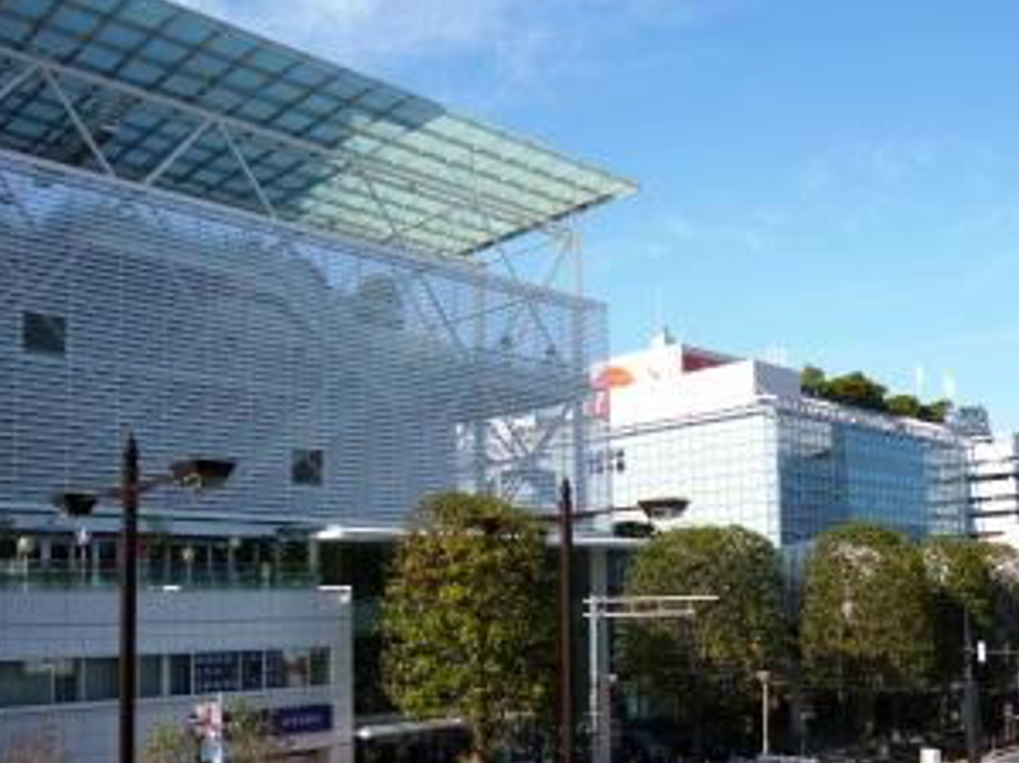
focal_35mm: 36
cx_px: 528
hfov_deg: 51.4
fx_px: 1059
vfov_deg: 39.2
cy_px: 504
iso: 100
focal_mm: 4.3
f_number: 2.5
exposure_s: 1/1000
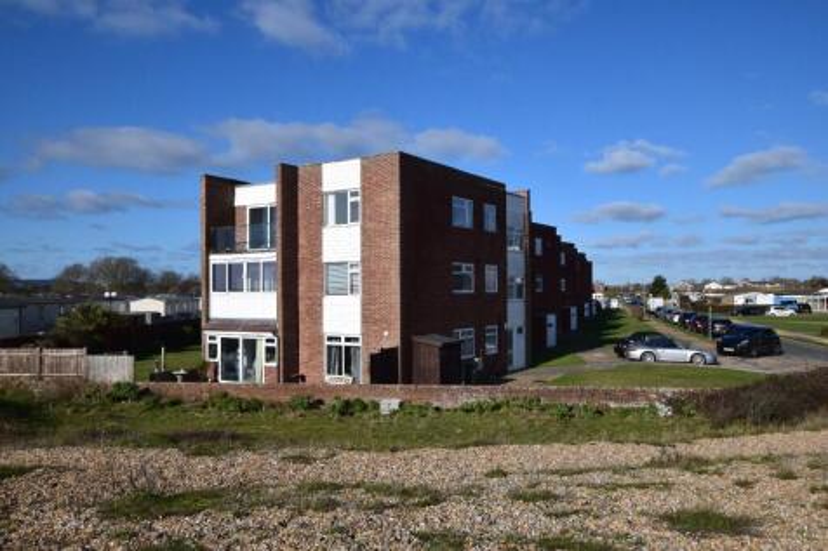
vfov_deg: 43.6
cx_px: 414
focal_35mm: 30
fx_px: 690
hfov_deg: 61.9
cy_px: 276
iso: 320
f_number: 11
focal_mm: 20
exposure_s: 1/500
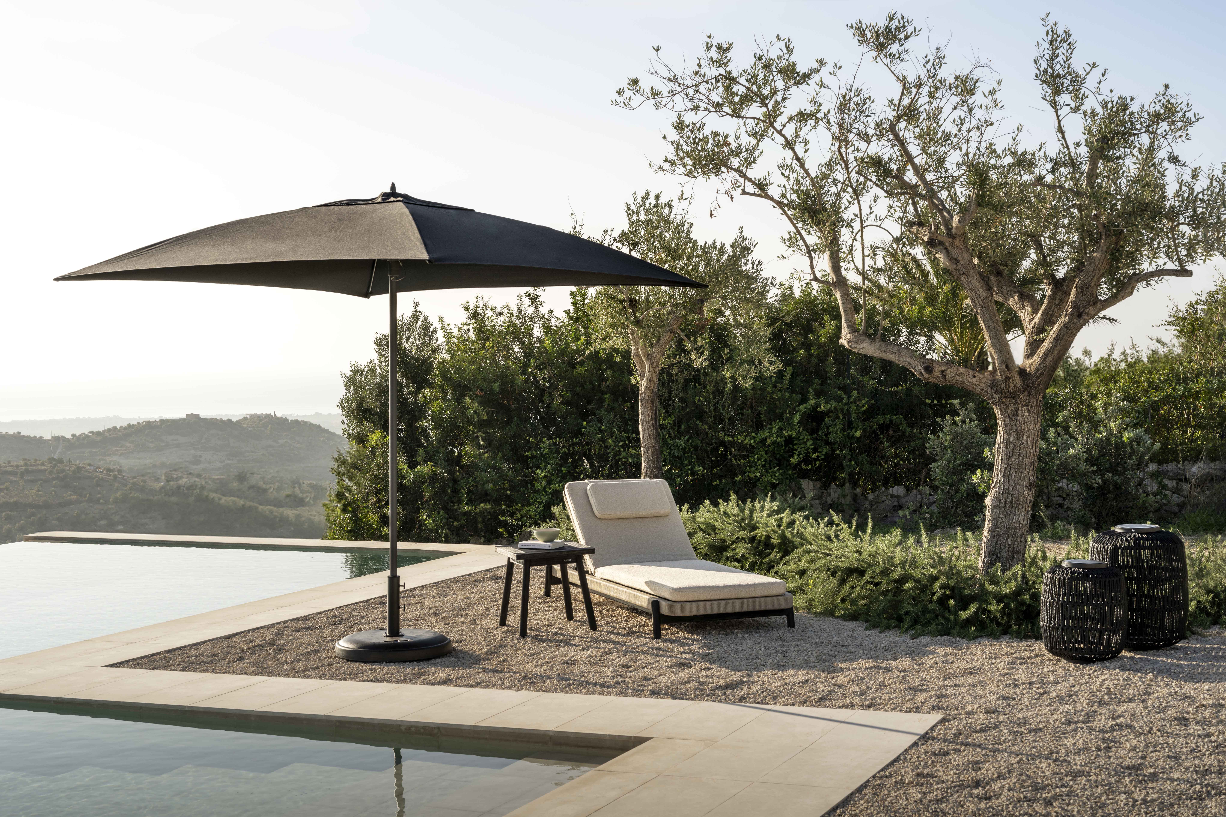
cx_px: 613
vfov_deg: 27.0
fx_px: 1703
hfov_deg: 39.6
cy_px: 408
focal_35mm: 50
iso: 100
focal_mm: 50
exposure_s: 1/160
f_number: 11
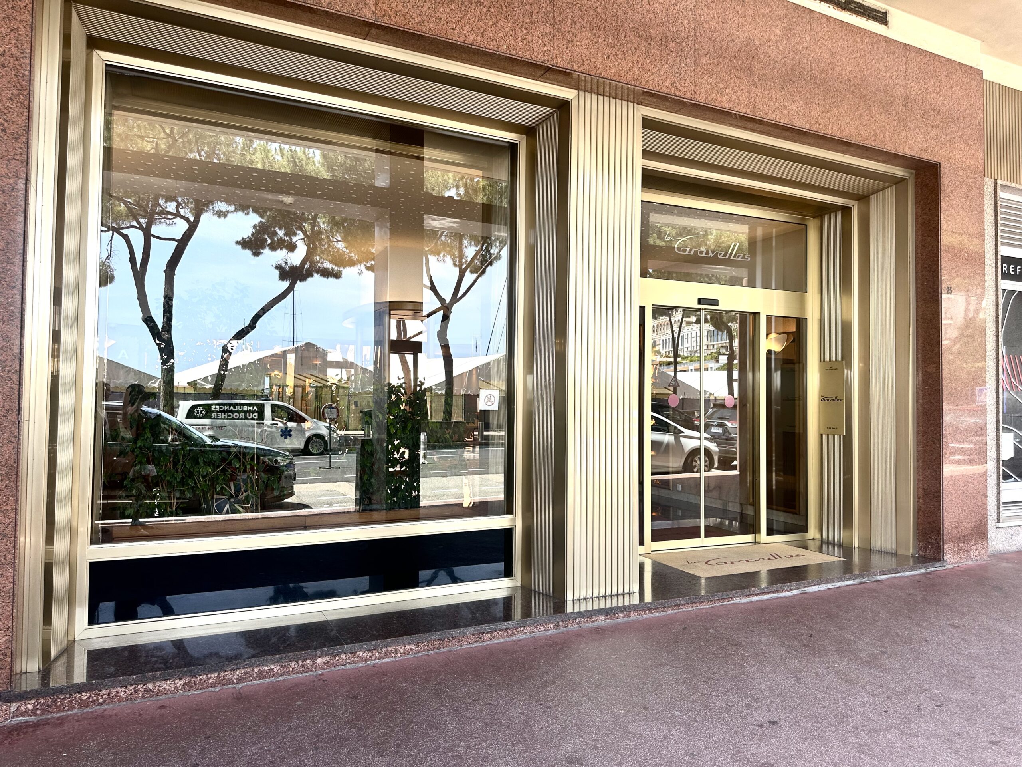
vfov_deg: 56.8
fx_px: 709
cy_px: 384
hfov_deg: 71.6
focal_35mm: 24
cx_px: 511
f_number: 1.78
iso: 80
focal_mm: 6.86
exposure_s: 1/379
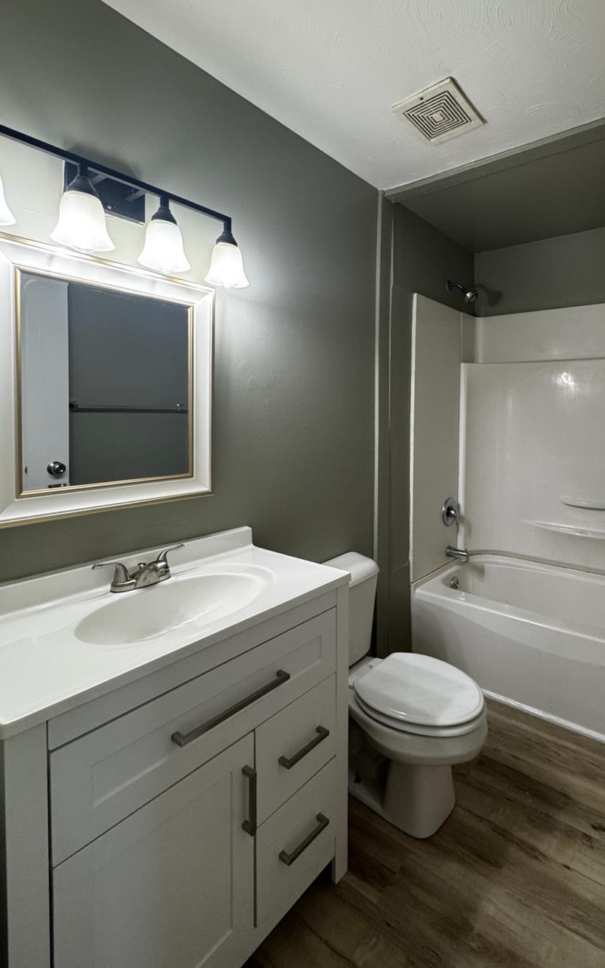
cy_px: 430
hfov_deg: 66.2
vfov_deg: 94.0
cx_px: 403
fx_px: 449
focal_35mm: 17
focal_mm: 2.22
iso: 200
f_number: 2.2
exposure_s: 1/120
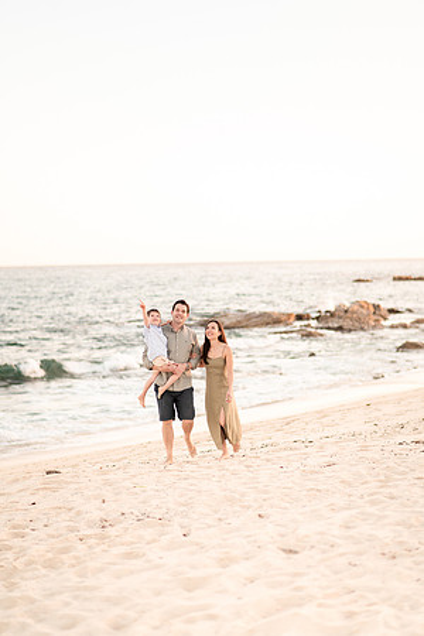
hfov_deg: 23.4
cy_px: 318
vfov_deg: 34.5
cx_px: 212
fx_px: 1025
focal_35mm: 58
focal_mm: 58
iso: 100
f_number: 1.8
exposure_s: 1/1000
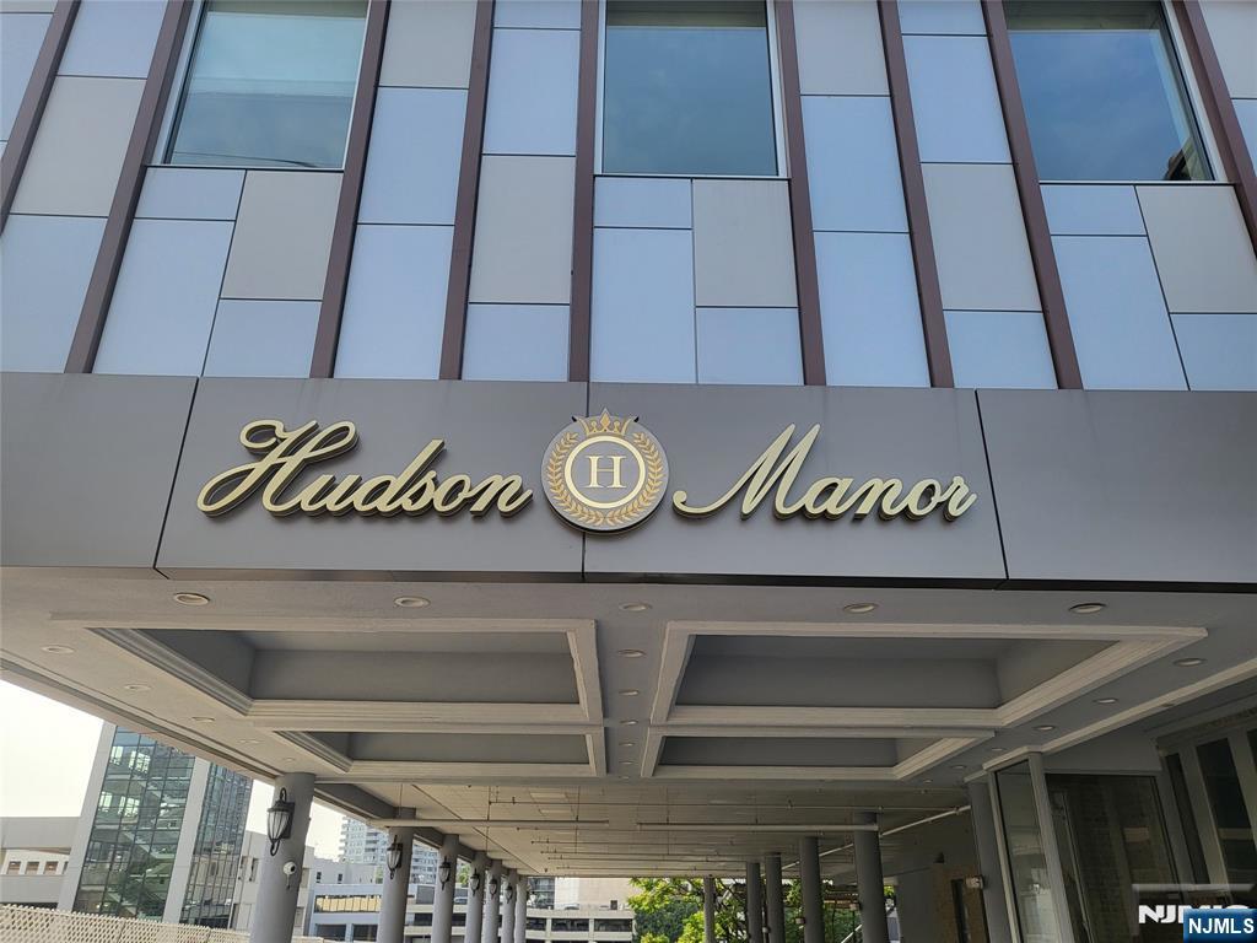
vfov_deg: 53.1
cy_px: 472
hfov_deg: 67.3
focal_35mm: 26
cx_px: 628
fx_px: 944
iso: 50
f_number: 1.8
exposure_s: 1/850
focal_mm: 4.25
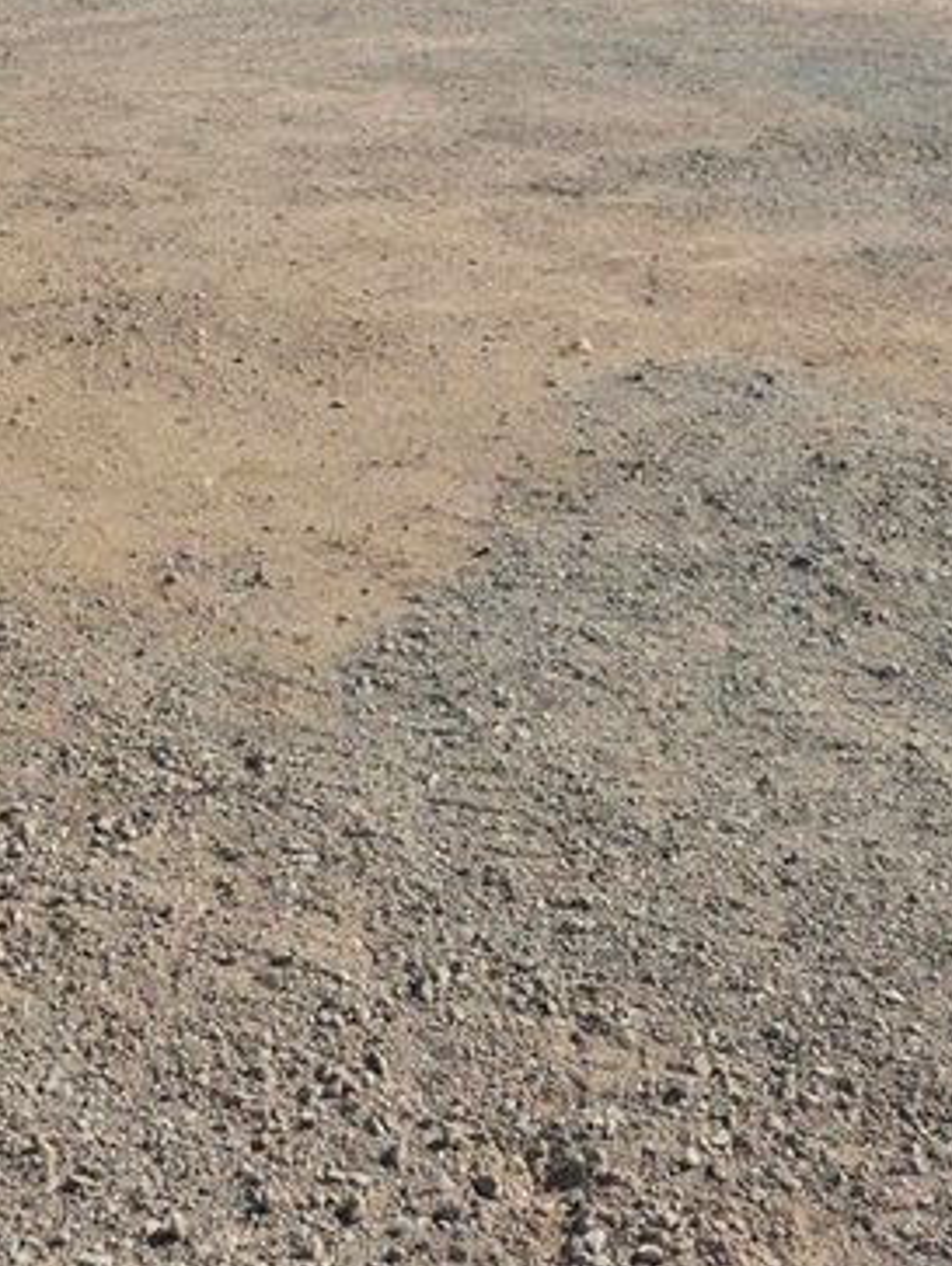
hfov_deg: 27.1
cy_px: -65
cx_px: 492
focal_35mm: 54
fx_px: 1977
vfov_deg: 32.1
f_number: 1.7
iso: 64
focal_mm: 6.25
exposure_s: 1/7944
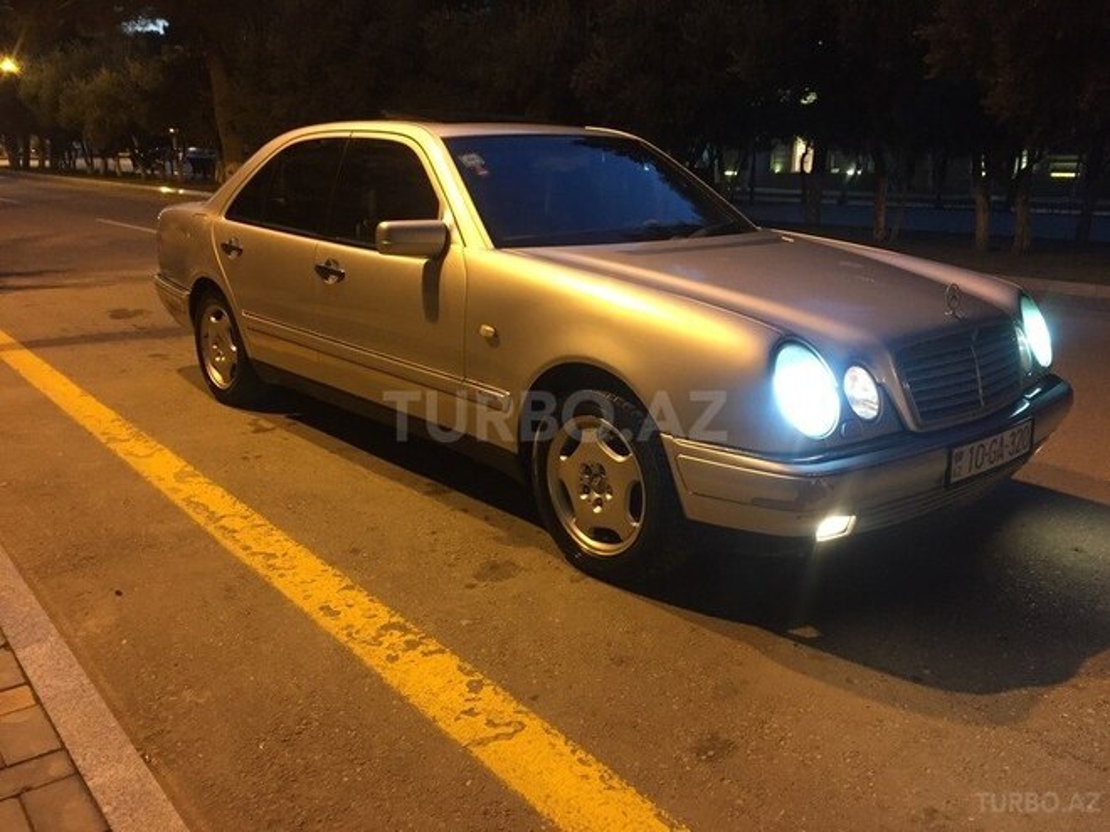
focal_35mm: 29
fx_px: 930
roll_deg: -0.4
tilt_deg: -13.6
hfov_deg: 61.7
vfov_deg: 48.2
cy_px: 416
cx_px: 555
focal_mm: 4.15
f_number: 2.2
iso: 250
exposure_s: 1/33
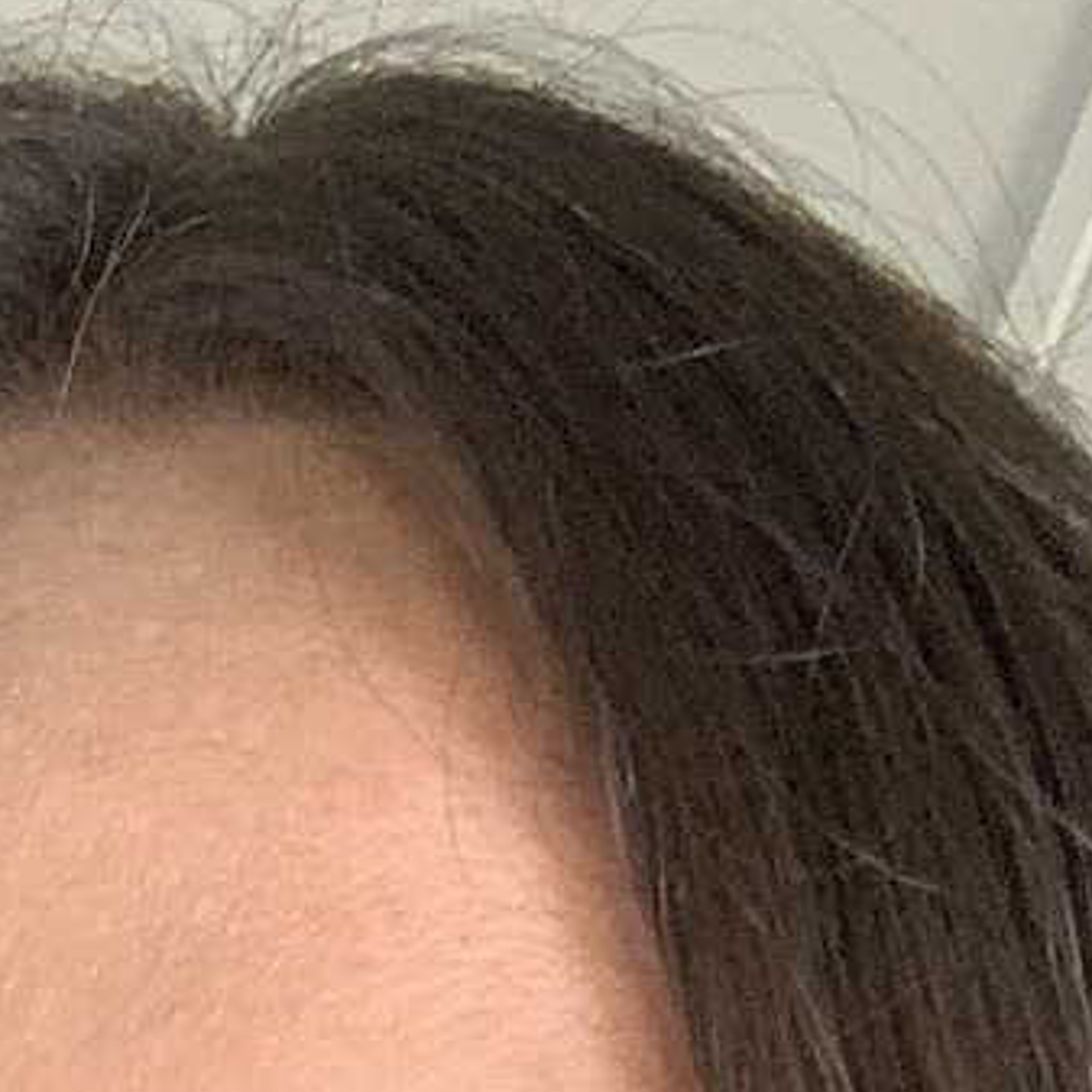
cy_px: 2829
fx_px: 6139
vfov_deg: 8.9
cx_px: -136
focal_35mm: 172
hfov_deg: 10.0
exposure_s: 1/60
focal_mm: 2.87
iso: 100
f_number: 2.2
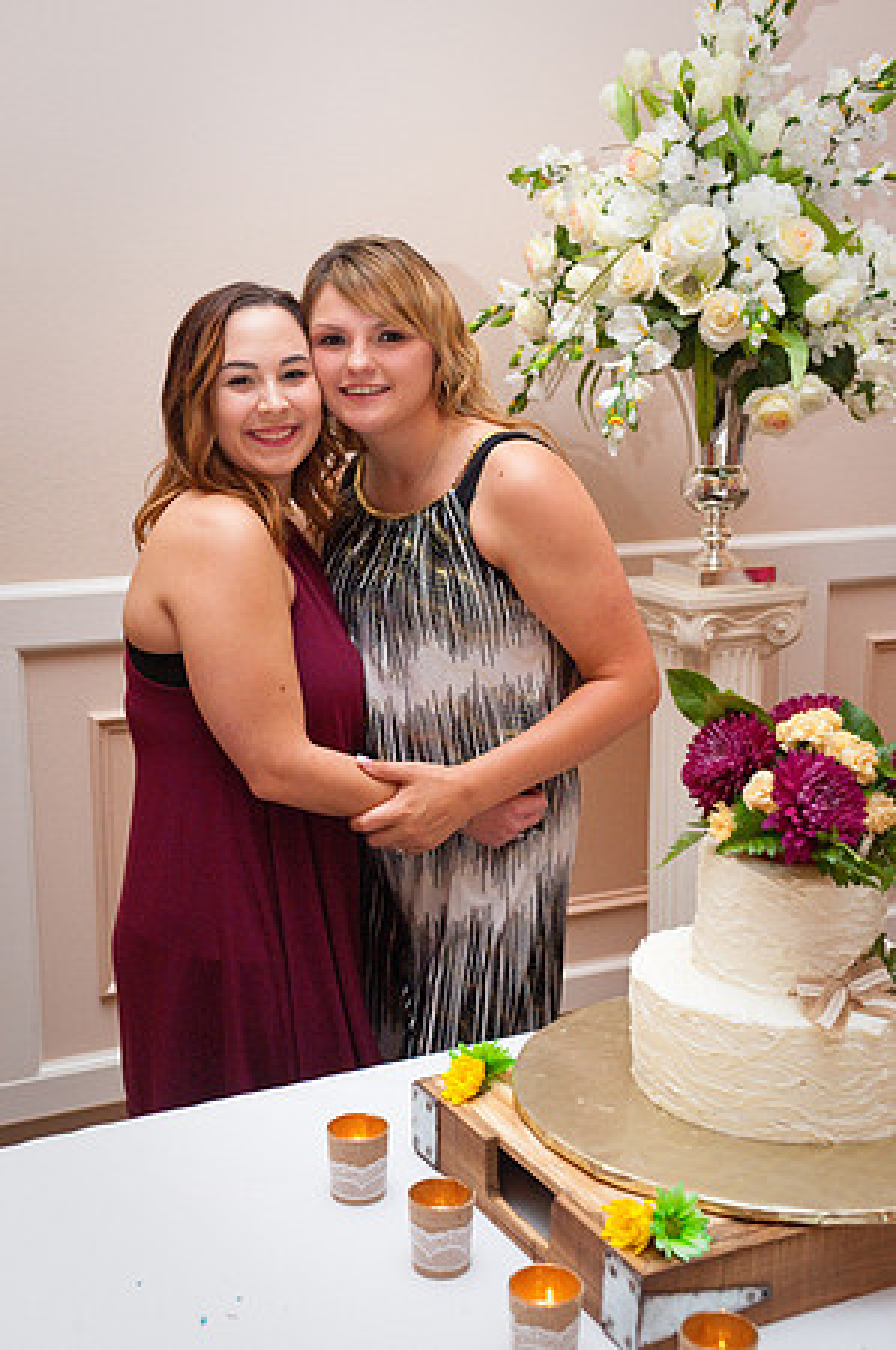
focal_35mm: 48
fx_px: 1796
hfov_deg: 28.0
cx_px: 448
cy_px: 675
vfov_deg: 41.2
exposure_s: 1/160
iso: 3200
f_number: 5.6
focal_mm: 48
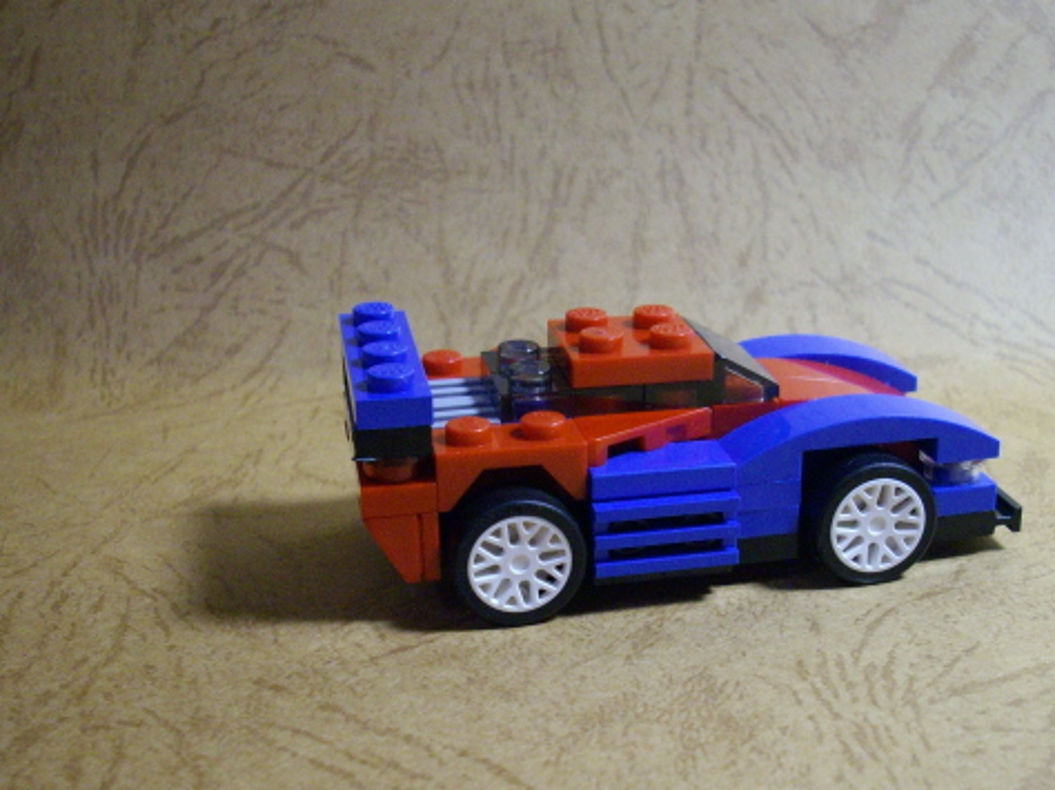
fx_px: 1523
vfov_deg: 29.0
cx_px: 654
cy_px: 458
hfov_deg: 38.0
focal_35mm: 50
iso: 281
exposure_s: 1/50
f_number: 2.8
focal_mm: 6.2
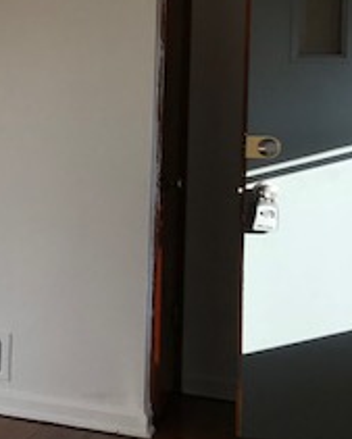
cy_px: 137
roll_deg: -1.9
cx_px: -310
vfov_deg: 22.9
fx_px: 1080
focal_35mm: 83
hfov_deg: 15.5
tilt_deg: -2.7
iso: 20
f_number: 1.8
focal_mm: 3.99
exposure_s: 1/380
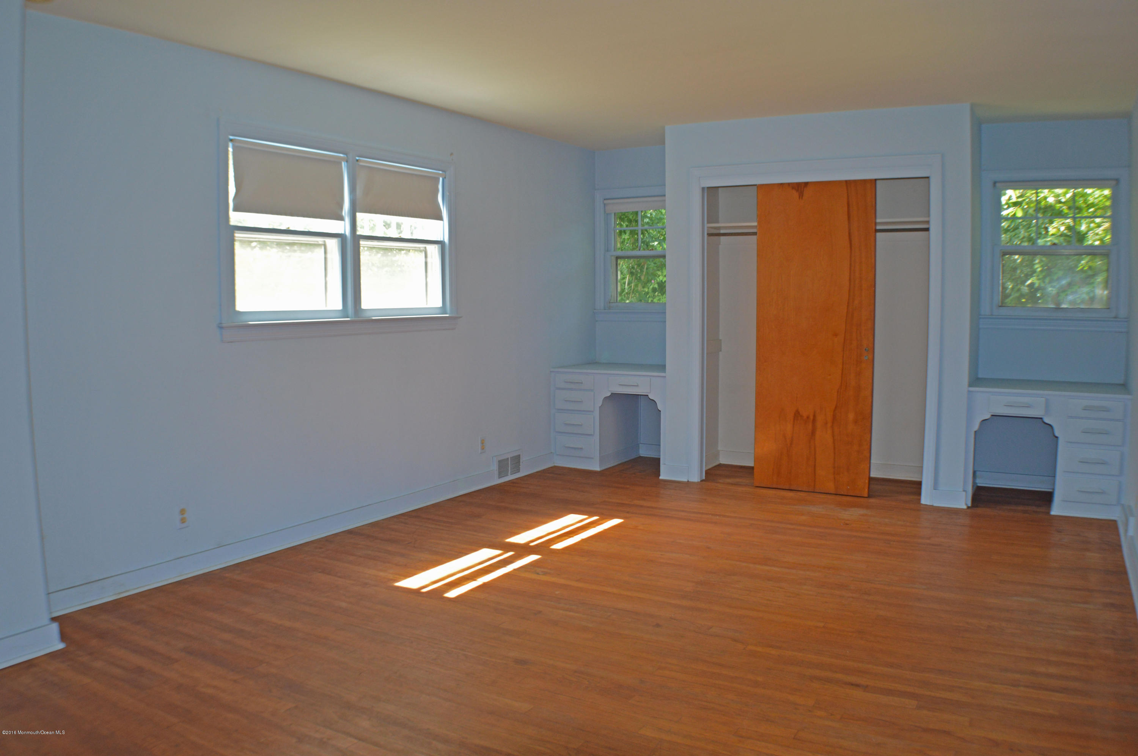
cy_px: 378
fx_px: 1137
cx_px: 569
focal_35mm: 36
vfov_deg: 36.8
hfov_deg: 53.2
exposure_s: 1/100
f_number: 4
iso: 400
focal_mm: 24
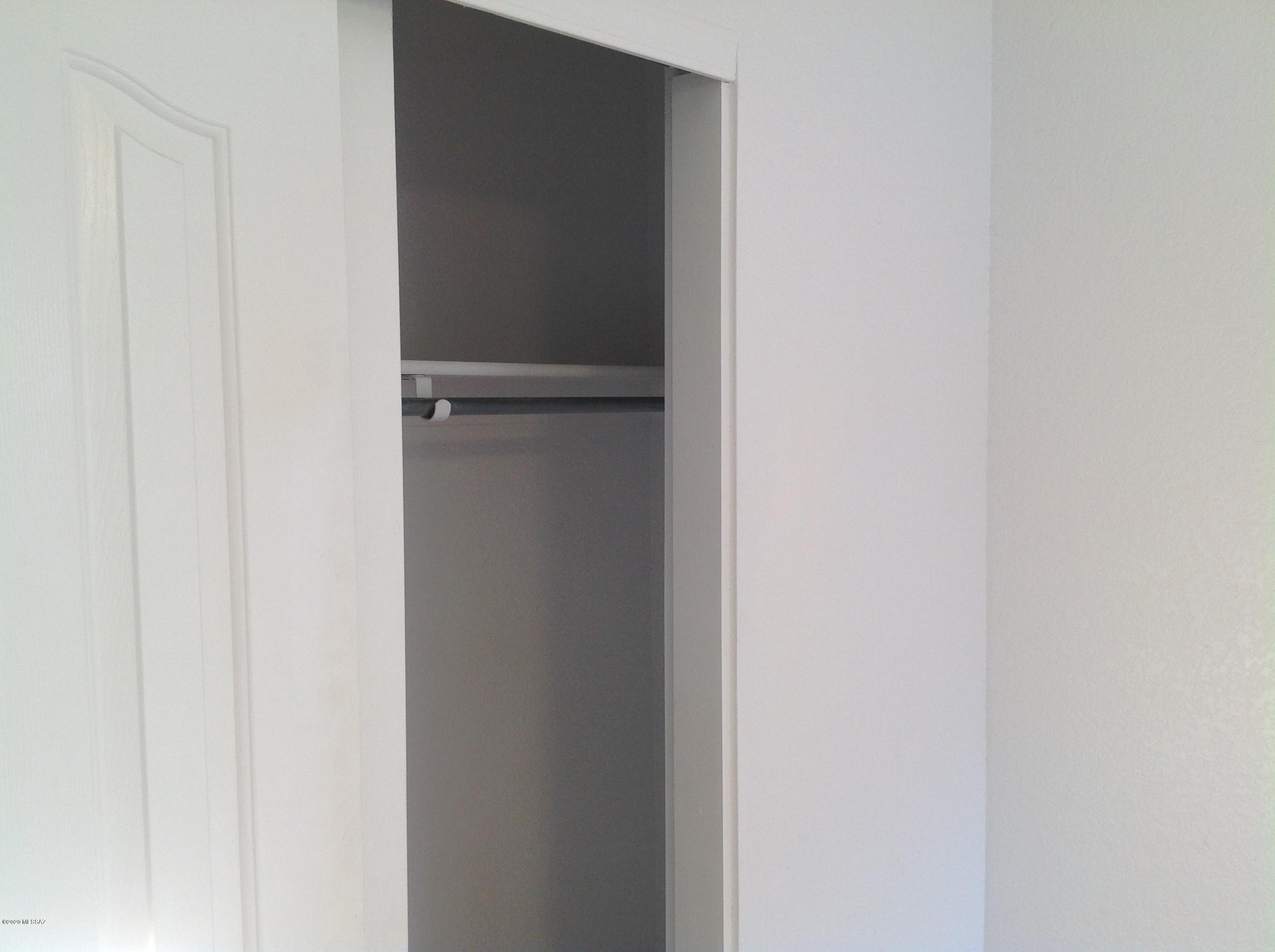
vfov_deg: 40.6
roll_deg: -0.1
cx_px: 638
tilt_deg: -2.2
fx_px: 1287
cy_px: 476
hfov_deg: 52.7
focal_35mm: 35
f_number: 2.4
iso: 50
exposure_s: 1/40
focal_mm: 4.28
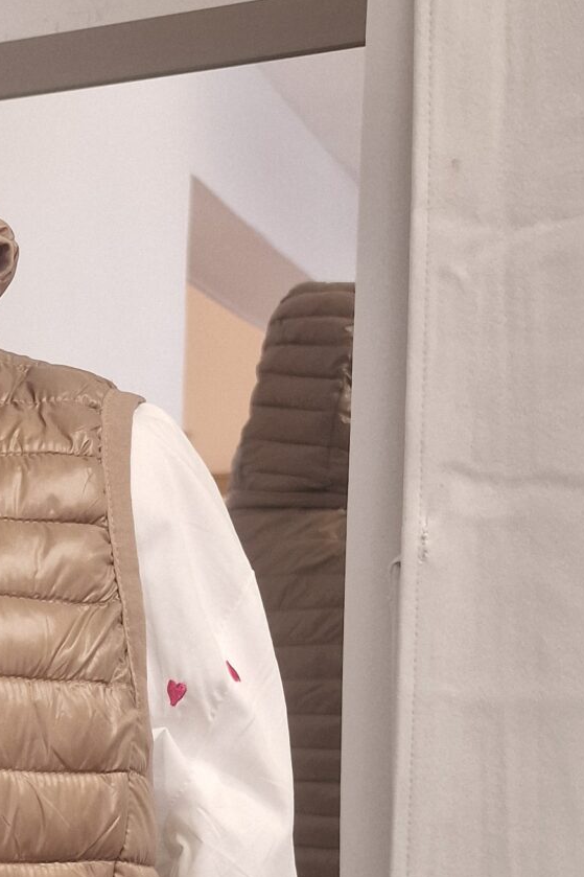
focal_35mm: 73
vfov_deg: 26.4
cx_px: -196
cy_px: 850
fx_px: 1777
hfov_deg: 17.4
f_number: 1.8
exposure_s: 1/100
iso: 125
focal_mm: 6.4
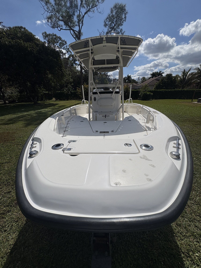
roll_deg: +1.3
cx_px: 100
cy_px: 134
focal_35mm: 14
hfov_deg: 85.7
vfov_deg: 102.1
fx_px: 108
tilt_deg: -17.3
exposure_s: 1/9009
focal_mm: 2.22
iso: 40
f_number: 2.2
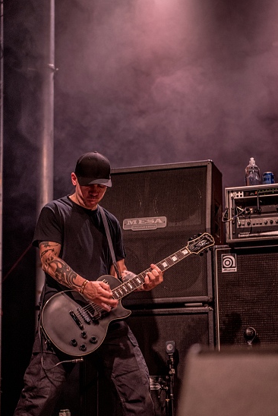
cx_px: 117
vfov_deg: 22.1
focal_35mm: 92
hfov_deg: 14.9
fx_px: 1064
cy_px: 246
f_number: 2.8
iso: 1250
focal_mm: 70
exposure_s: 1/125
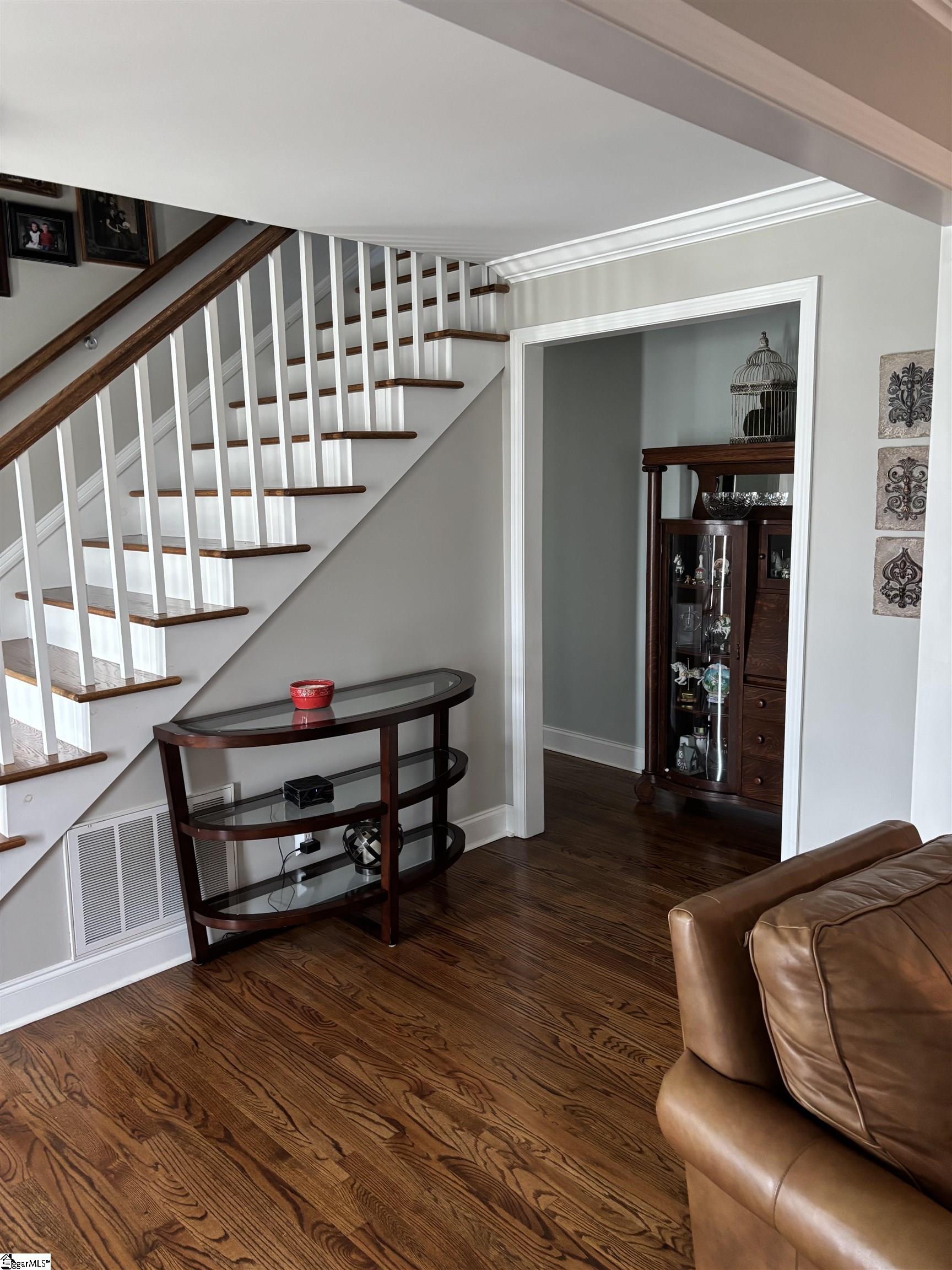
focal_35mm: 26
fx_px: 953
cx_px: 476
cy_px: 635
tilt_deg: -8.8
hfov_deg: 53.1
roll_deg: +0.5
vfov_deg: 67.3
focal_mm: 5.96
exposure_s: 1/60
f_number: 1.6
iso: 320
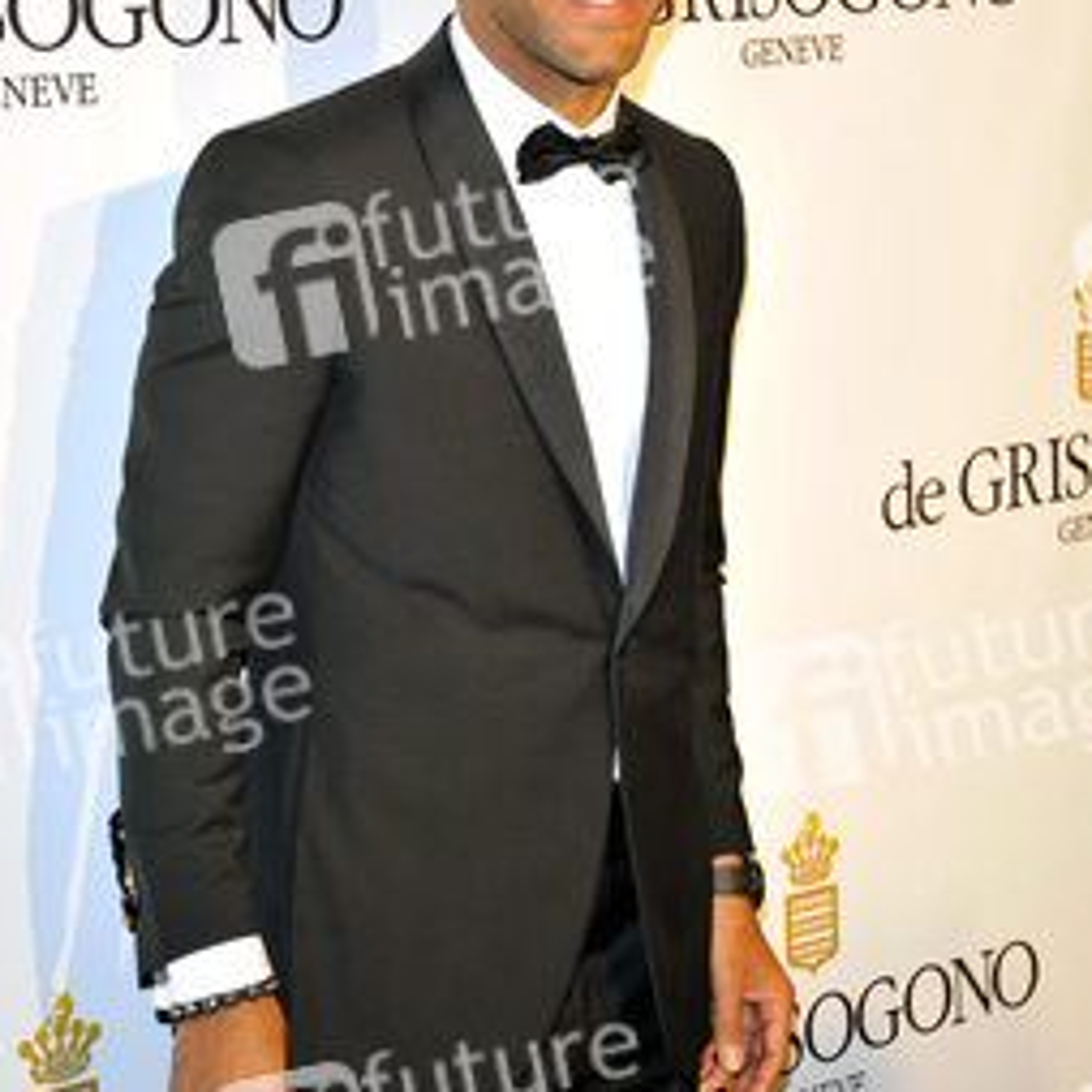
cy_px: 482
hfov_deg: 15.8
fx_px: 3926
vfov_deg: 15.8
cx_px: 561
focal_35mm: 110
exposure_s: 1/160
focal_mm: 82
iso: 500
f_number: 5.6
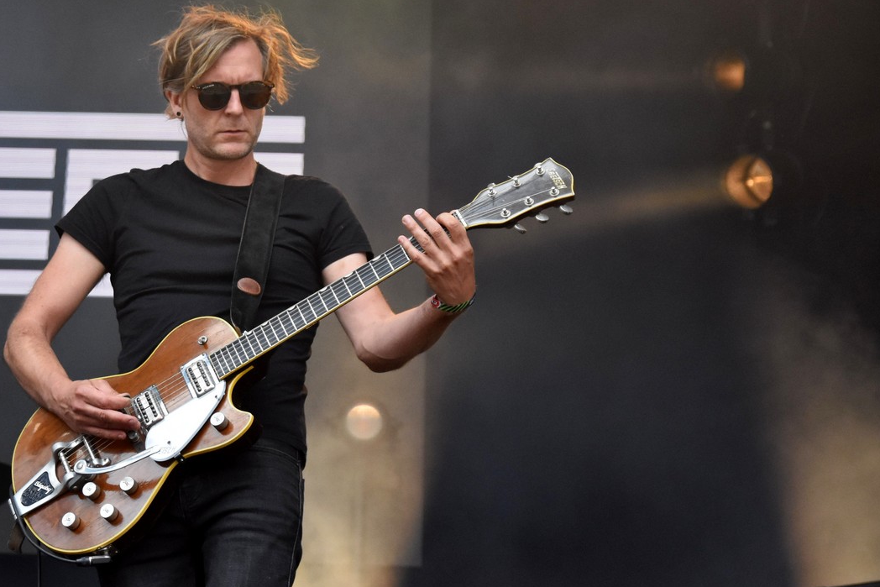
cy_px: 287
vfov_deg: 17.3
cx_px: 379
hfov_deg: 25.6
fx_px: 1931
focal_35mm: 79
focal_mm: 46
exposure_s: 1/8000
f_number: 2.8
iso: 1600
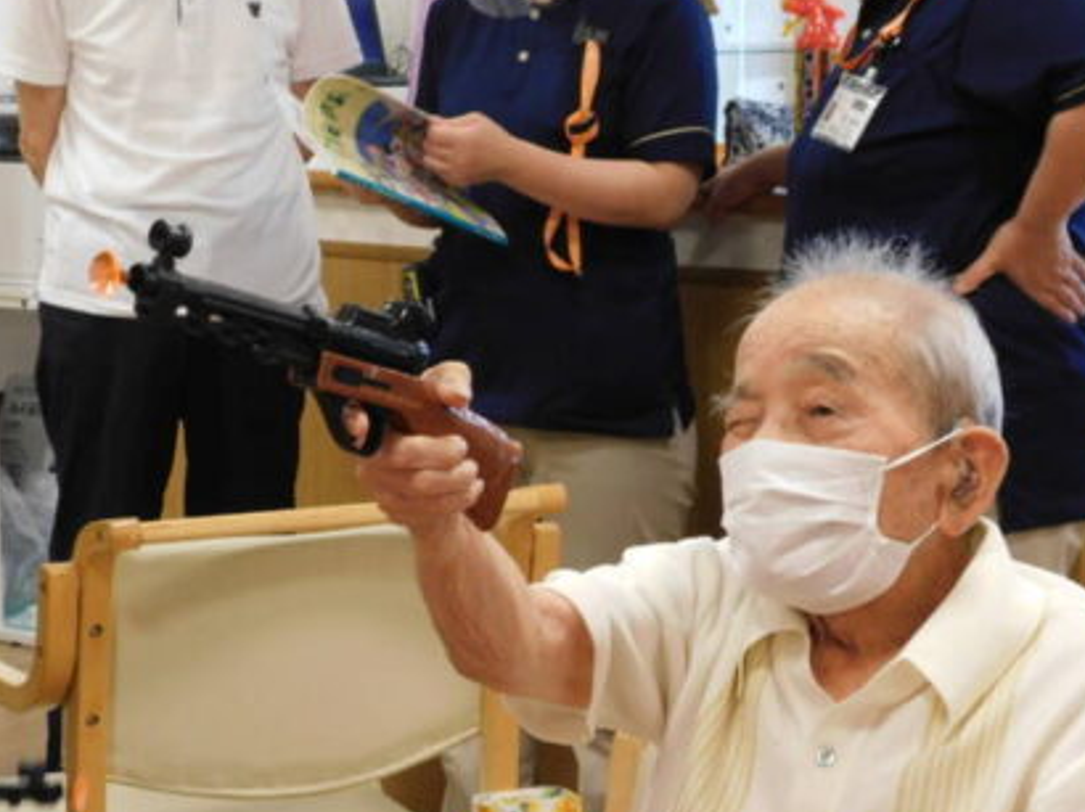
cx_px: 603
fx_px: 3258
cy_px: 537
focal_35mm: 104
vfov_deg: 14.2
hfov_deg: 18.9
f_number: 4.3
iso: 320
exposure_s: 1/30
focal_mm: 12.6
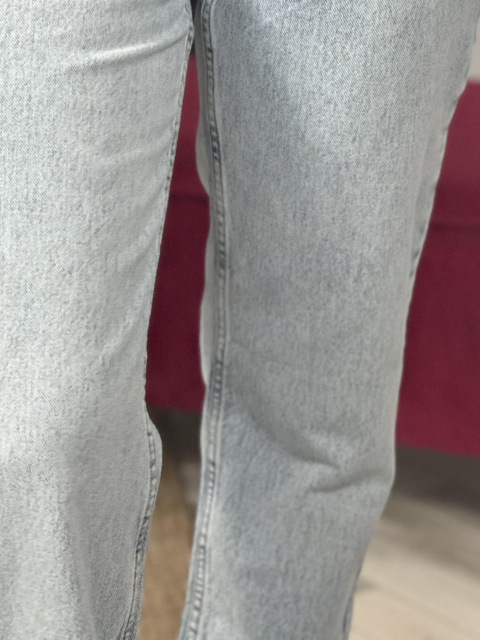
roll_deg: +3.2
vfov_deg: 11.5
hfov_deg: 8.7
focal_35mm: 170
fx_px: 3142
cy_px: 36
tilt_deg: -33.5
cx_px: 157
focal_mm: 9
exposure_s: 1/100
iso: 200
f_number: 2.8
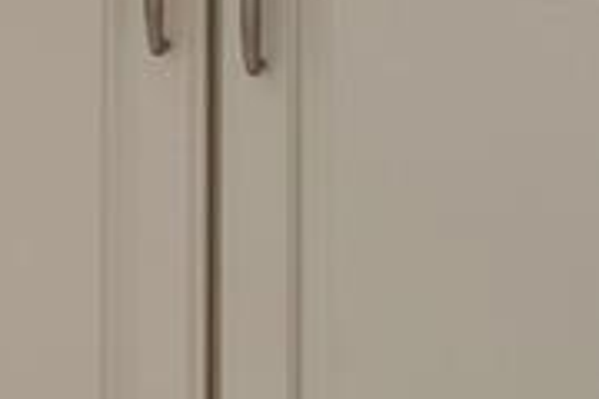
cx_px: -789
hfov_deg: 15.0
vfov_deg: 12.8
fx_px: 1514
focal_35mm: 91
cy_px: -436
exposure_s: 1/1.25
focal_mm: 16
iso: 100
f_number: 9
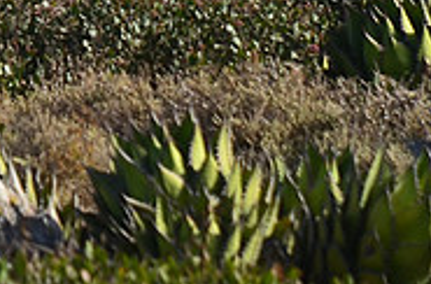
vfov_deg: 2.1
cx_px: -175
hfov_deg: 3.2
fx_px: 7595
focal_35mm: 637
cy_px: -161
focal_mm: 135
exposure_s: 1/500
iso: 200
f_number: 7.1
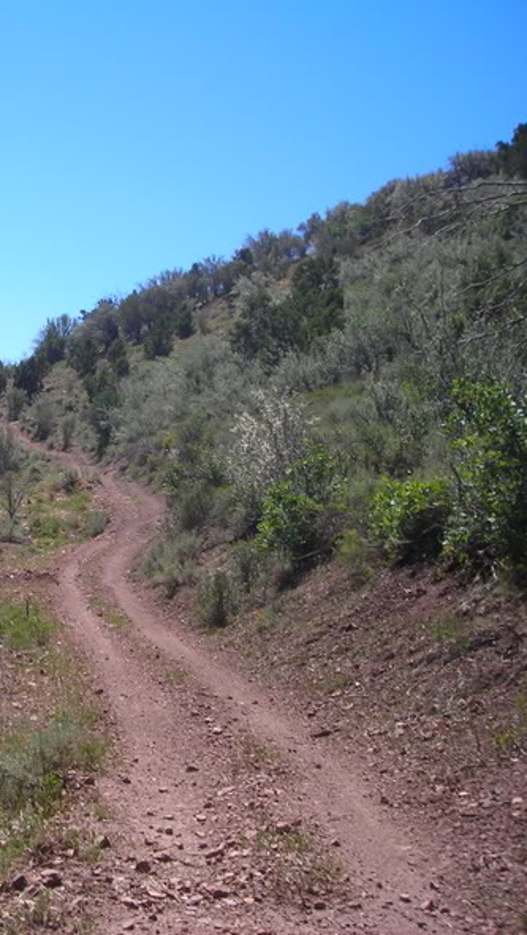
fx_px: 1389
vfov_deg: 37.2
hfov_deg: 20.5
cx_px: -49
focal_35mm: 56
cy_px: 462
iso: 50
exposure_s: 1/167
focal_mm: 6.3
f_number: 6.4
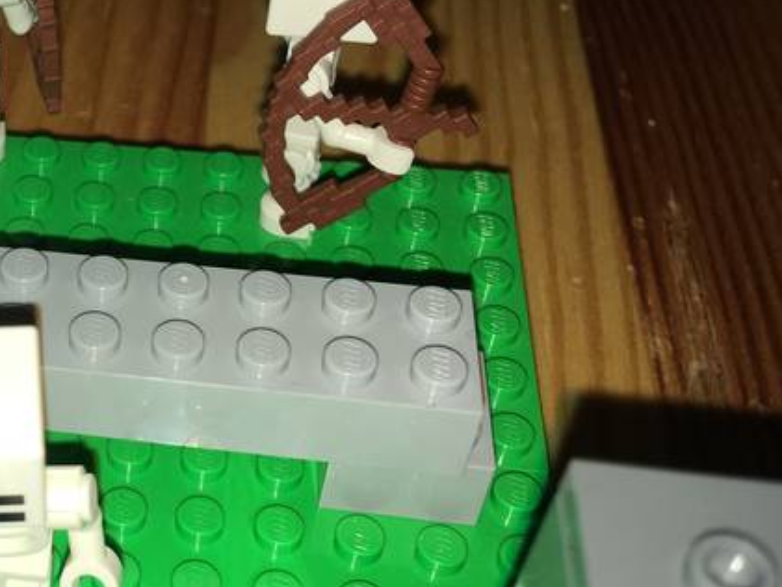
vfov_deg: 23.7
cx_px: -32
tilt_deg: -43.8
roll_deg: +2.9
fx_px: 1401
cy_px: 263
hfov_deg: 28.9
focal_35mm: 62
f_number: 2.2
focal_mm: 4.15
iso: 25
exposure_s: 1/138
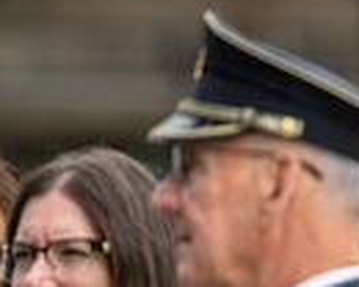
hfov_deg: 2.3
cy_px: 301
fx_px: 8851
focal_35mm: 833
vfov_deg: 1.9
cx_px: 590
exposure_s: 1/400
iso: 72
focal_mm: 200
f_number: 2.8
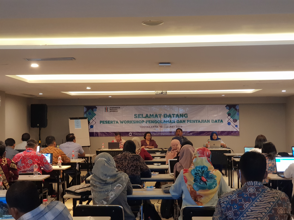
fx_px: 442
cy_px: 110
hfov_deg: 36.8
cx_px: 147
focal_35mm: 52
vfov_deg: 28.0
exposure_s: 1/17
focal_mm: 6
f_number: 2.4
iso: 250
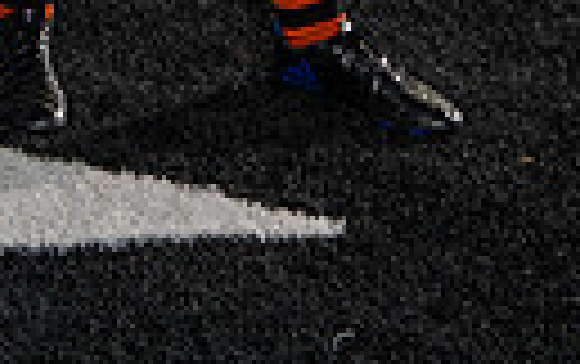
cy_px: -526
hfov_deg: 21.4
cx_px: 153
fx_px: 1519
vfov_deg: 11.3
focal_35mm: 96
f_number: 4.5
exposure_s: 1/250
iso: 160
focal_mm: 27
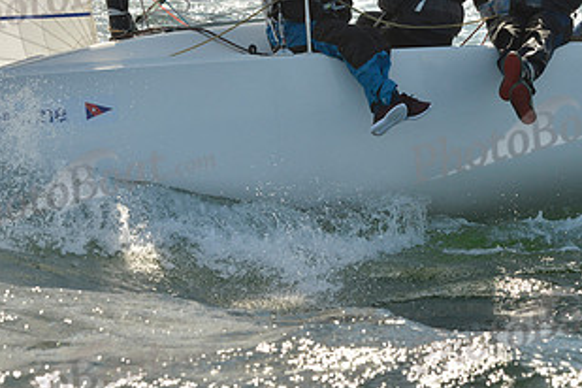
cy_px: 63
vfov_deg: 6.3
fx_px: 3524
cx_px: 315
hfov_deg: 9.4
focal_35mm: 218
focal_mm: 116
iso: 400
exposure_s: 1/1600
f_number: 9
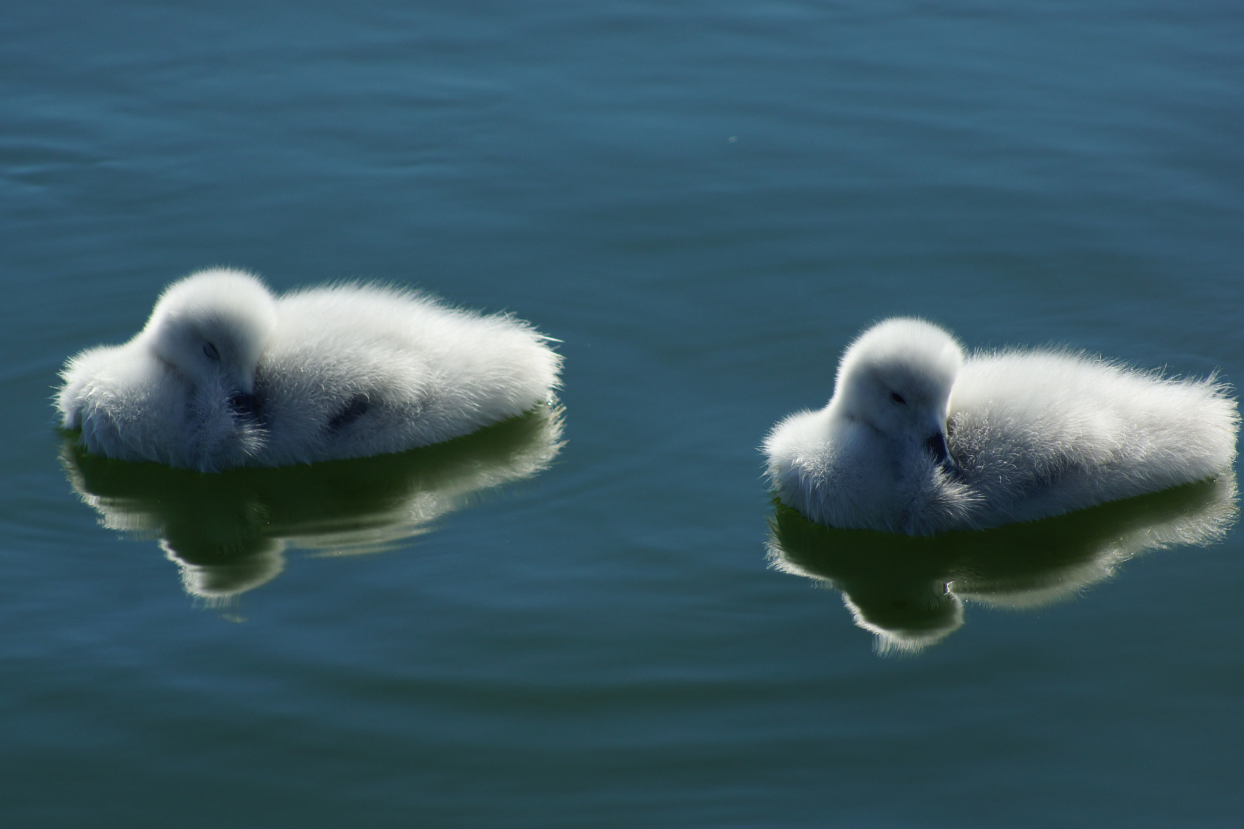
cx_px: 622
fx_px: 10365
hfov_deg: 6.9
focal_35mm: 300
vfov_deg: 4.6
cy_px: 414
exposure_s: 1/320
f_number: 7.1
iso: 100
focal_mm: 200
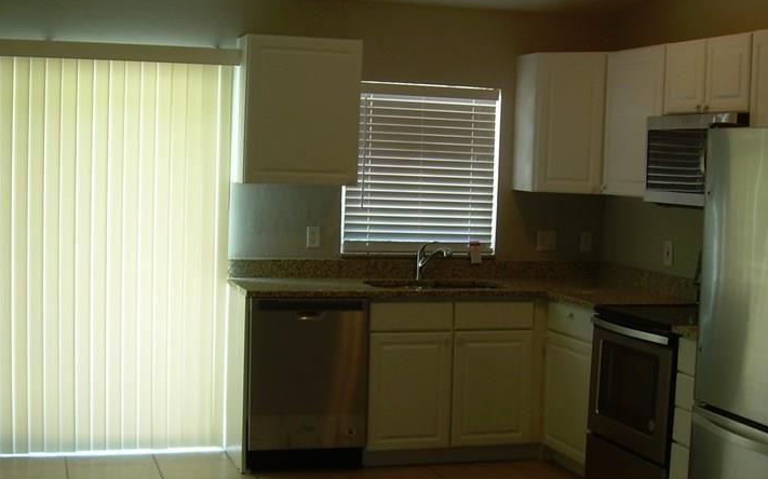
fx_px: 1214
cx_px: 427
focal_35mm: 58
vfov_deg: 22.3
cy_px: 278
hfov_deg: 35.1
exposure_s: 1/32.7
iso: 50
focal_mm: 6.3
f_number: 2.8
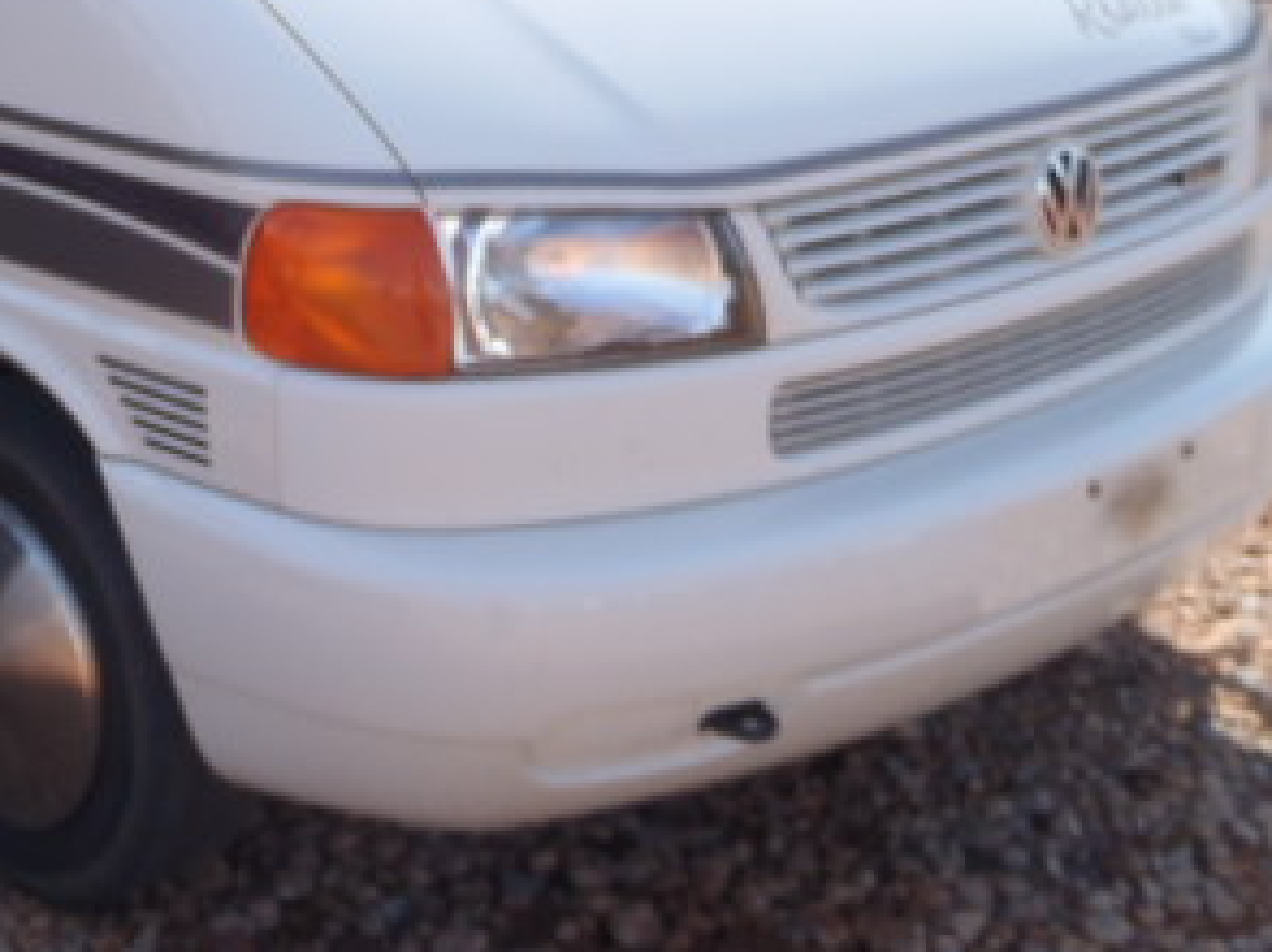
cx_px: 203
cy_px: 74
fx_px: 2240
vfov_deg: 23.3
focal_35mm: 61
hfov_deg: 30.7
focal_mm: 5
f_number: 4.5
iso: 80
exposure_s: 1/320
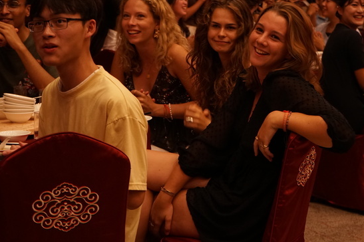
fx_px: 1021
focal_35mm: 101
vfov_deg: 13.5
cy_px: 68
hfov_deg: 20.2
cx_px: 212
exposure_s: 1/80
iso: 1600
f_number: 5.6
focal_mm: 69
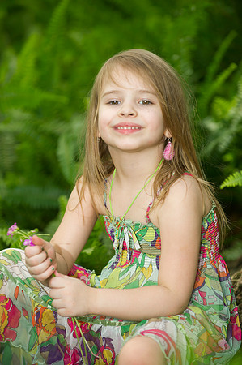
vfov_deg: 13.3
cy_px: 182
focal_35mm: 155
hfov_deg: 8.8
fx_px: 1566
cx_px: 121
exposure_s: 1/200
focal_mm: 155
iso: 200
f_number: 3.2
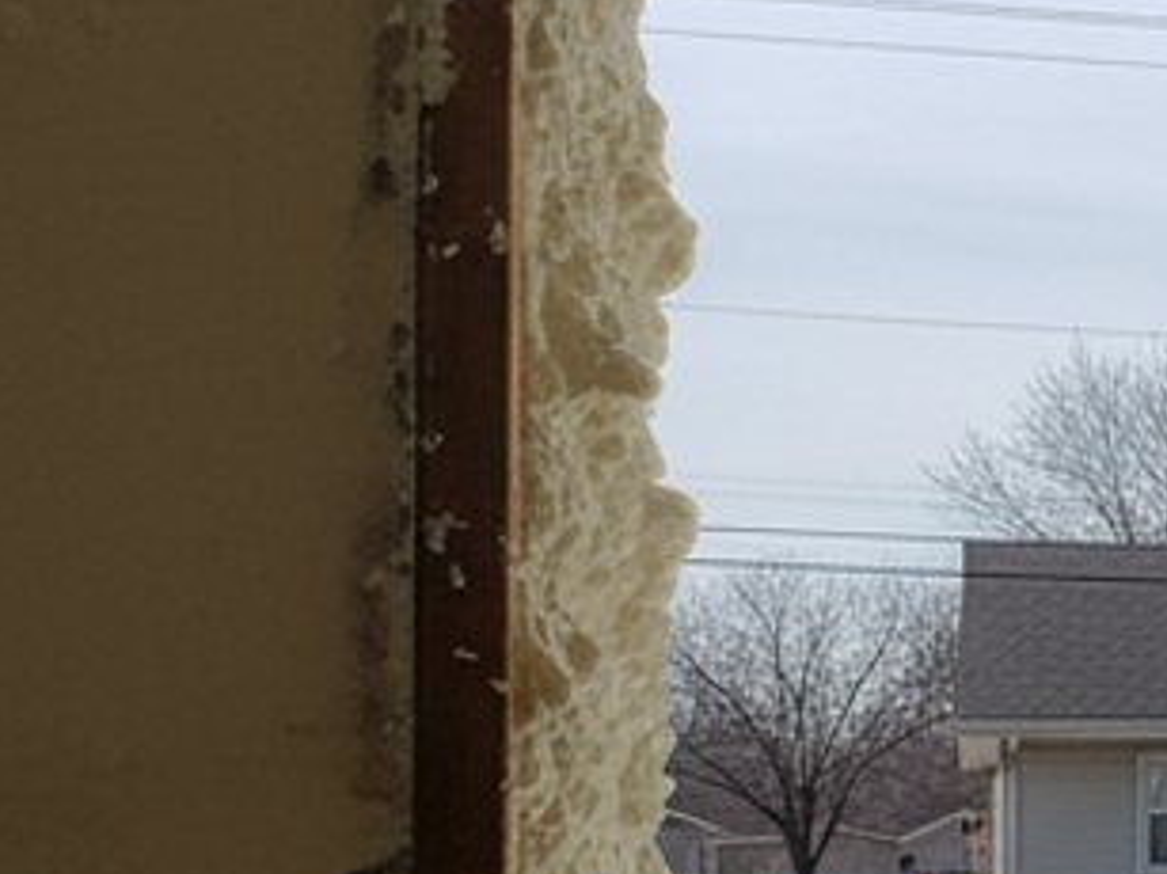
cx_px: 2030
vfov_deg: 16.3
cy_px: 695
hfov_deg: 17.9
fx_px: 3033
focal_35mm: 90
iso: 222
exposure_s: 1/346
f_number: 1.8
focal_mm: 6.4
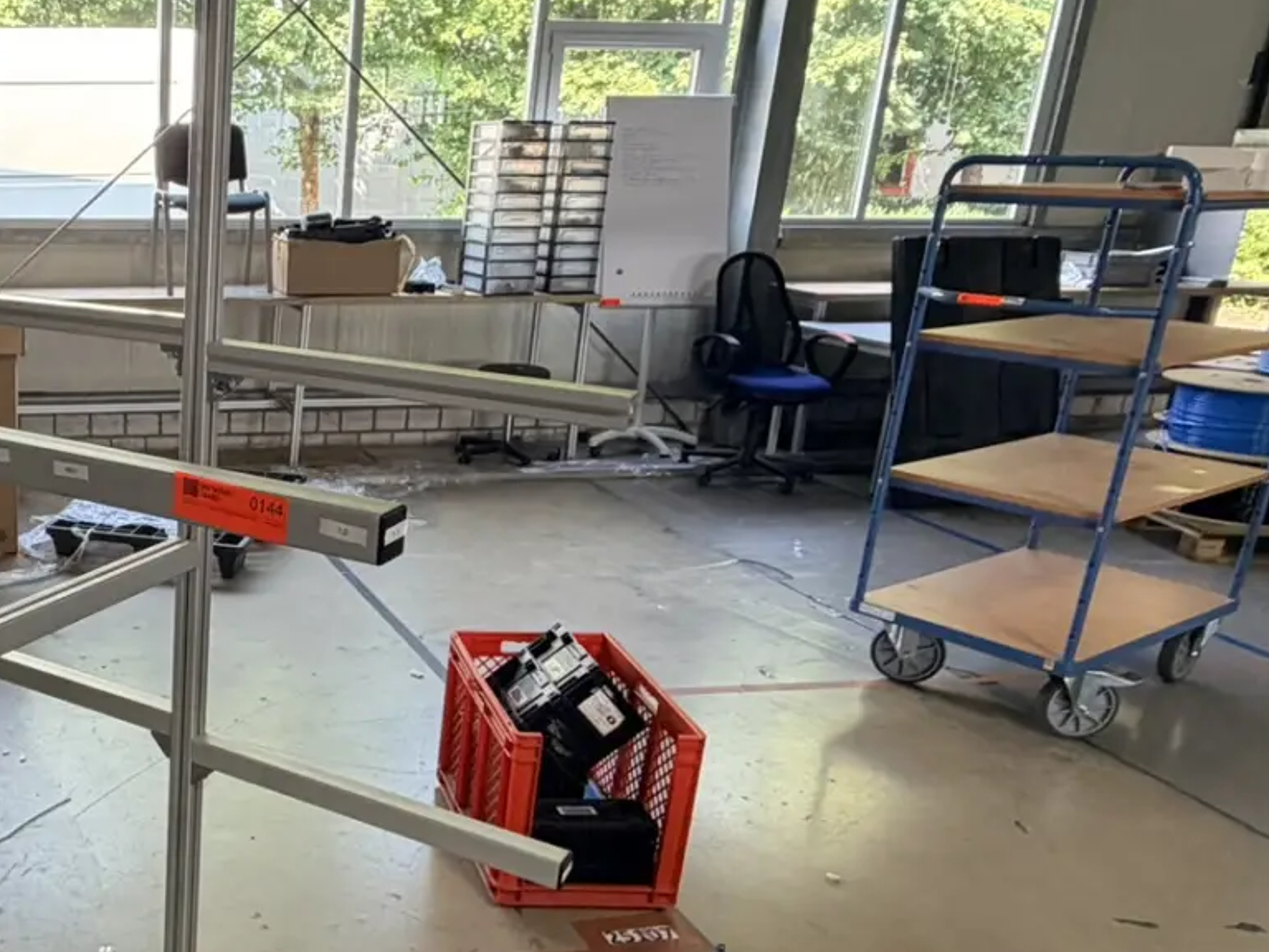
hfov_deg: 47.5
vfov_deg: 40.5
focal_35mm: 35
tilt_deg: -16.8
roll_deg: -0.3
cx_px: 137
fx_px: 1283
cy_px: 572
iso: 160
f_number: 2.2
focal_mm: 2.22
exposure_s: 1/121
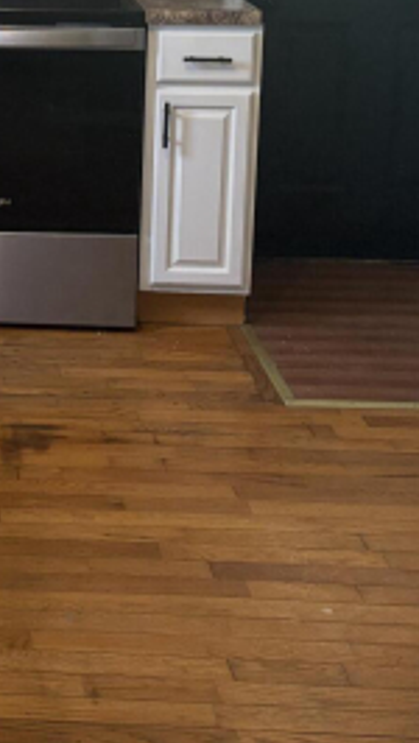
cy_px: 24
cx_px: -148
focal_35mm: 71
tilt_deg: -9.1
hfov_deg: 16.0
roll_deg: +0.1
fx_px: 1400
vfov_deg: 28.2
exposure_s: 1/120
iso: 250
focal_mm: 5.96
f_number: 1.6
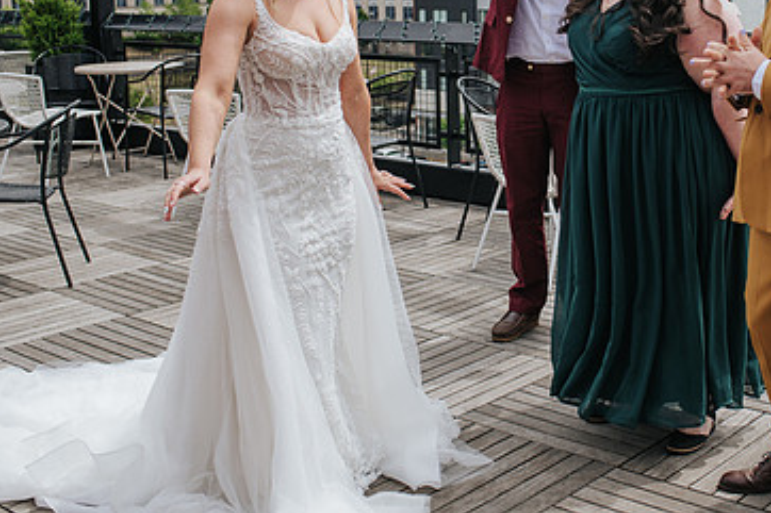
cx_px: 530
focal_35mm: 56
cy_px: 123
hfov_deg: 35.2
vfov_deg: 23.9
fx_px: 1199
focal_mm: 35
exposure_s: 1/1250
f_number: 3.5
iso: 140
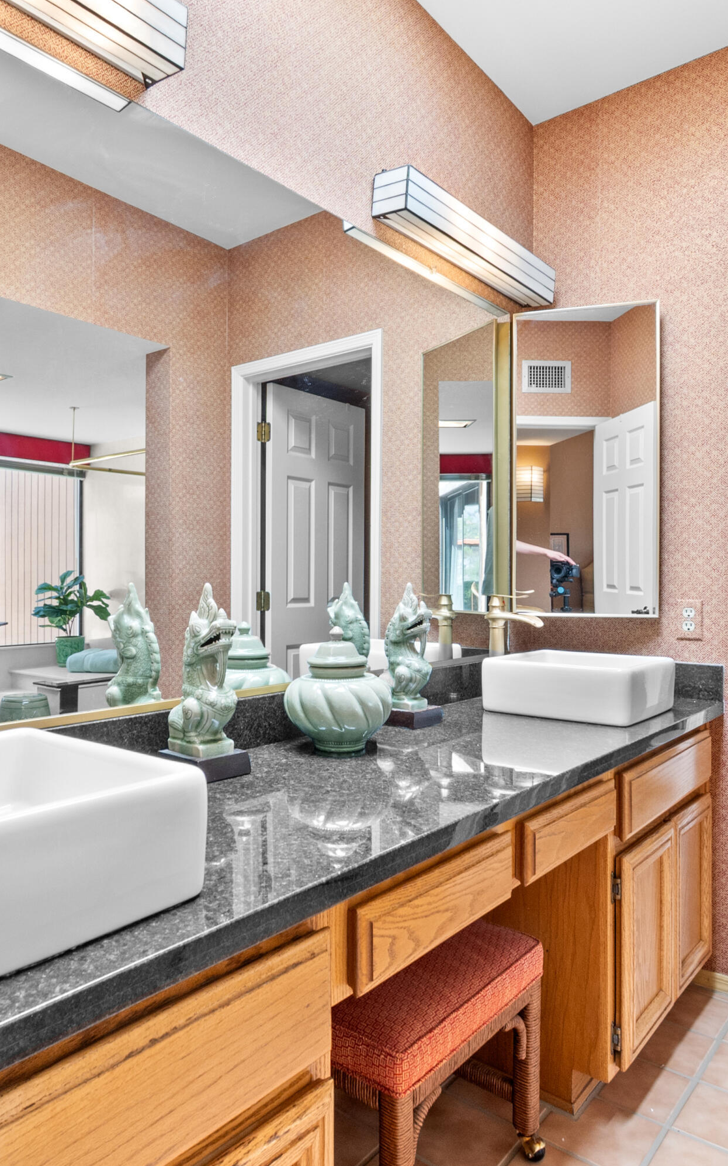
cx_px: 316
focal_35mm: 23
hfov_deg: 52.8
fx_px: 730
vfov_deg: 77.2
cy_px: 584
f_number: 11
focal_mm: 10
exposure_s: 1/13
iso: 1000
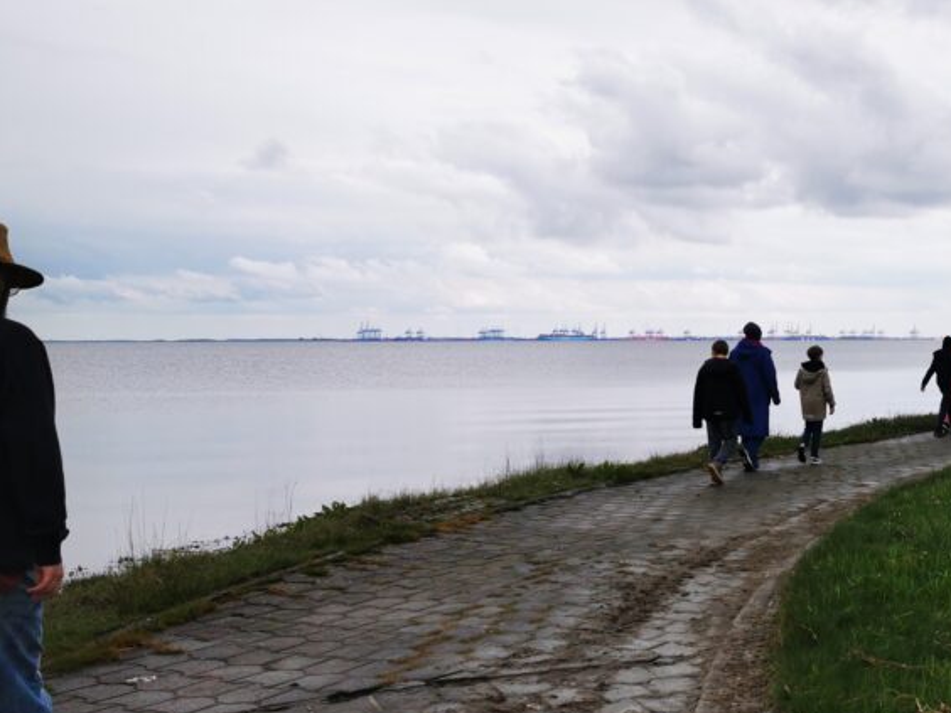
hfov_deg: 36.7
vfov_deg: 29.7
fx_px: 1346
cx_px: 835
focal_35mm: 49
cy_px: 361
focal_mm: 5.56
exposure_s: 1/2045
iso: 50
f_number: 1.6
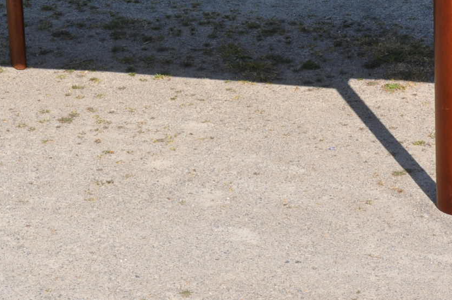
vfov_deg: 10.0
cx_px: 203
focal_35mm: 135
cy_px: -14
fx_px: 1697
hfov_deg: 15.2
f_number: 16
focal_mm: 35
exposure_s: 1/250
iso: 400
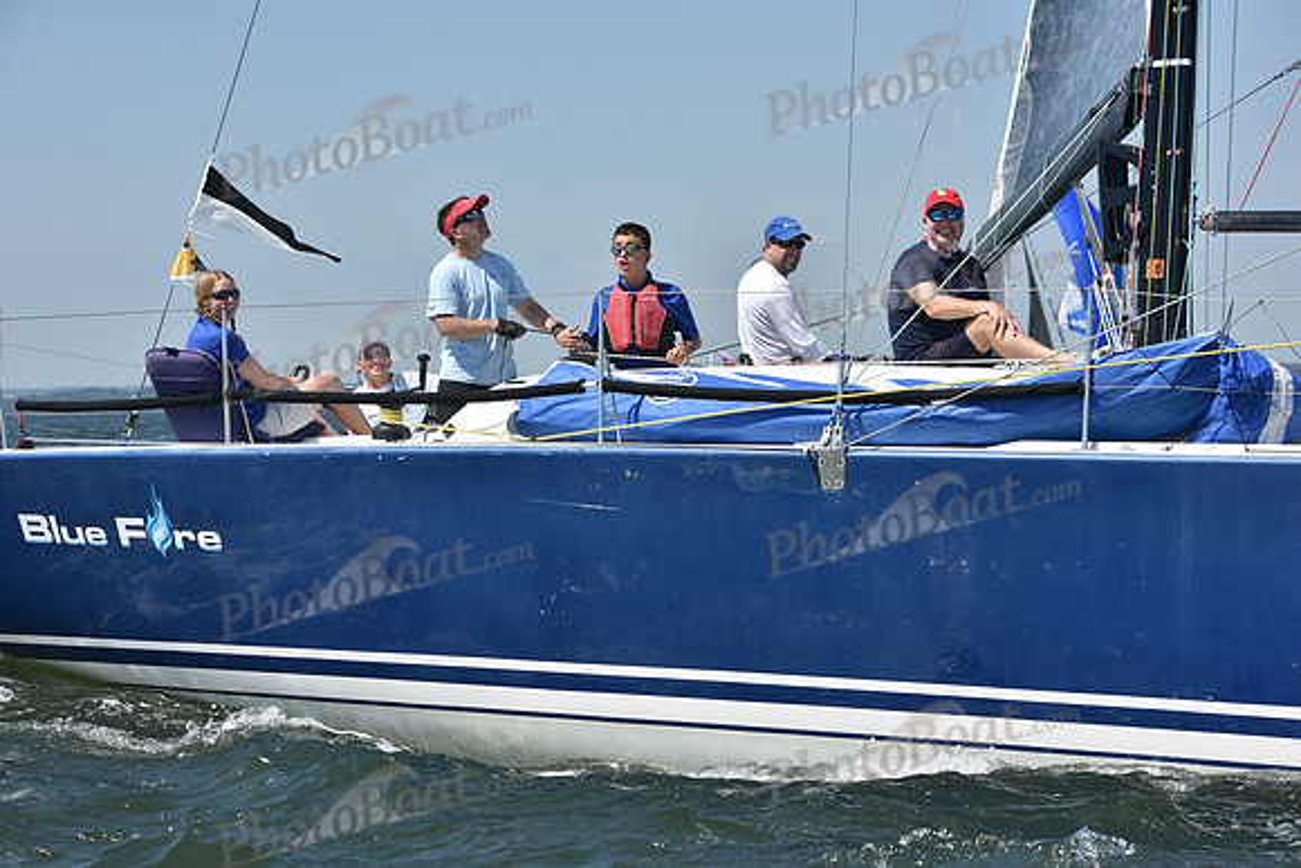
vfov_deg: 14.4
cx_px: 650
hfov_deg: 21.5
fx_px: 3434
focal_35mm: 95
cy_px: 434
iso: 250
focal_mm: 95
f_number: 7.1
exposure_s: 1/1250
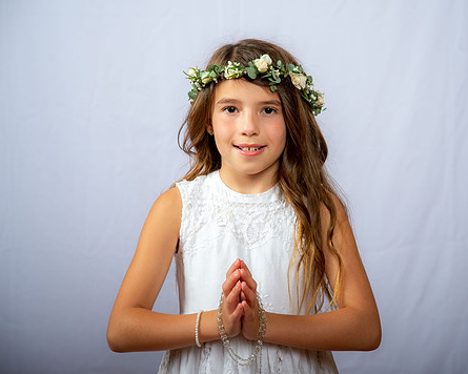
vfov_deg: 14.8
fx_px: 1441
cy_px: 181
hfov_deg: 18.4
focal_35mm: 104
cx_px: 276
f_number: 5.6
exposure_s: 1/200
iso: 250
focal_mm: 85
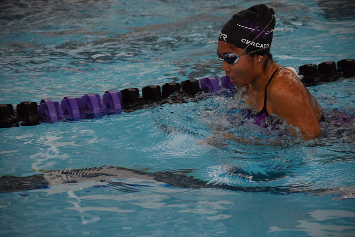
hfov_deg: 13.4
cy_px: 118
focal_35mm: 153
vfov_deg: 9.0
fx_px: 1509
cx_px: 178
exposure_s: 1/200
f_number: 4.8
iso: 3200
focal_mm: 102
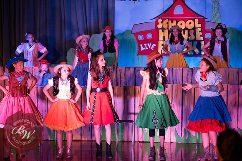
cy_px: 80
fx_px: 840
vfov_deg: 11.0
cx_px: 121
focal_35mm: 125
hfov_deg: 16.4
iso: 640
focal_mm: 125
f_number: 2.8
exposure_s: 1/125
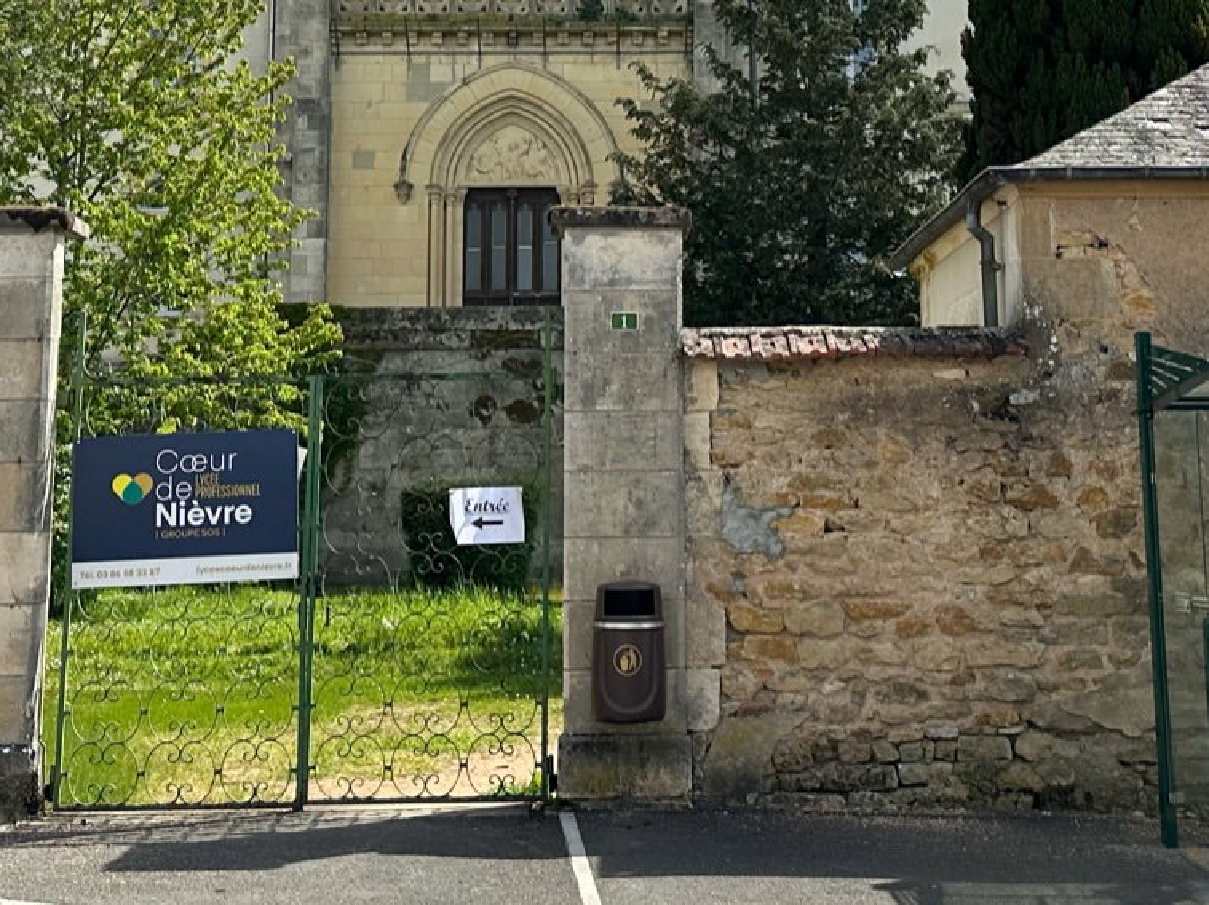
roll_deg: +0.1
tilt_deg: +10.5
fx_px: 2269
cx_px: 660
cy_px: 77
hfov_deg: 29.8
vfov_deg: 22.0
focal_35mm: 65
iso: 80
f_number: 1.78
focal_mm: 6.86
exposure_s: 1/5525
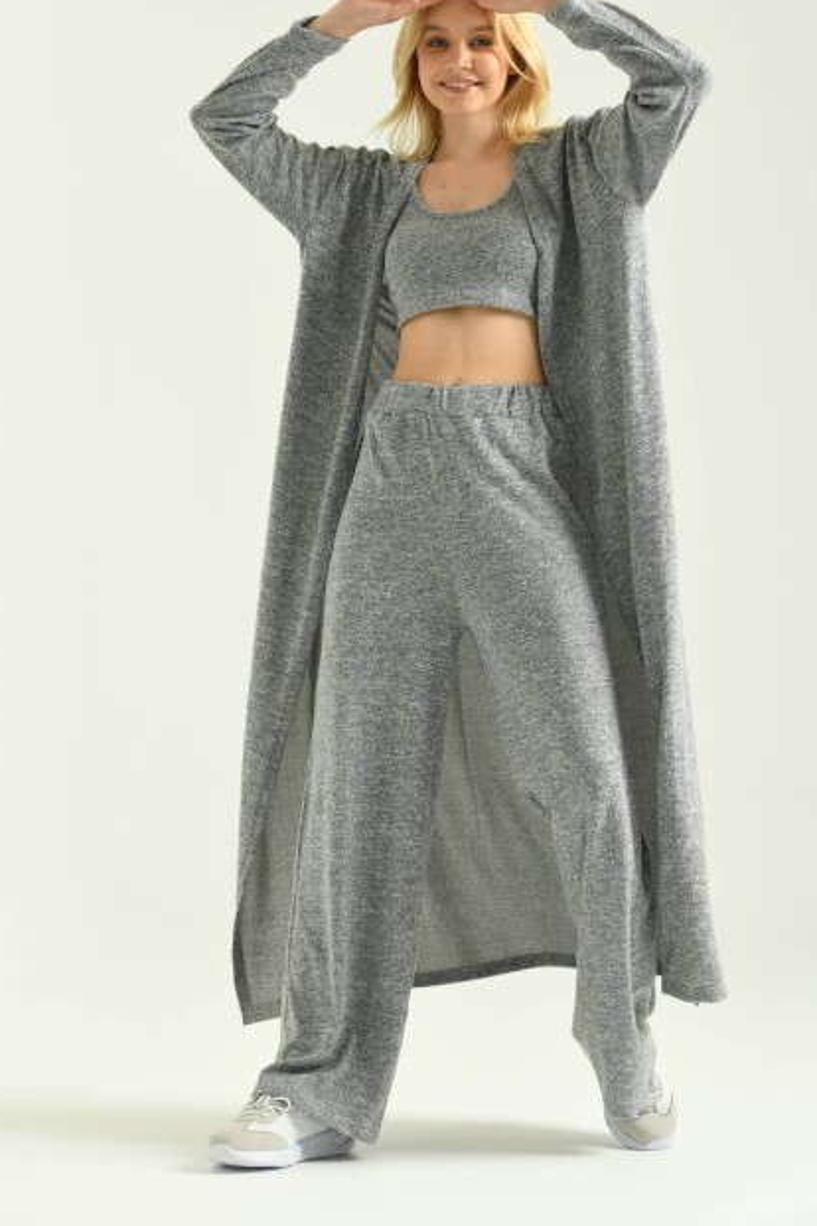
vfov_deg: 20.6
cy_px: 547
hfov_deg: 13.8
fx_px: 3370
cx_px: 450
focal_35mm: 99
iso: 125
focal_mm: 82
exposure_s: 1/160
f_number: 5.6
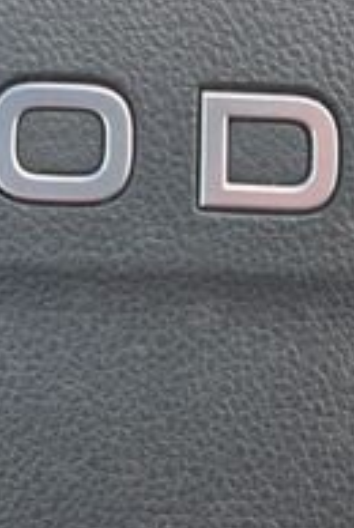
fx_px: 1852
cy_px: -283
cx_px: 14
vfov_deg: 15.0
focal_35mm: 126
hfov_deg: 10.8
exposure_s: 1/168
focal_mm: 5.4
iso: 50
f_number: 1.8
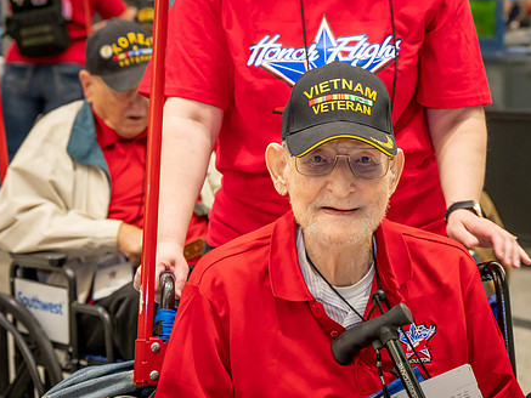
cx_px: 304
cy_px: 166
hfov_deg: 19.2
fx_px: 1565
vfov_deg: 14.5
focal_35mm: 102
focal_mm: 80
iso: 3600
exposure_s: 1/100
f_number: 6.3
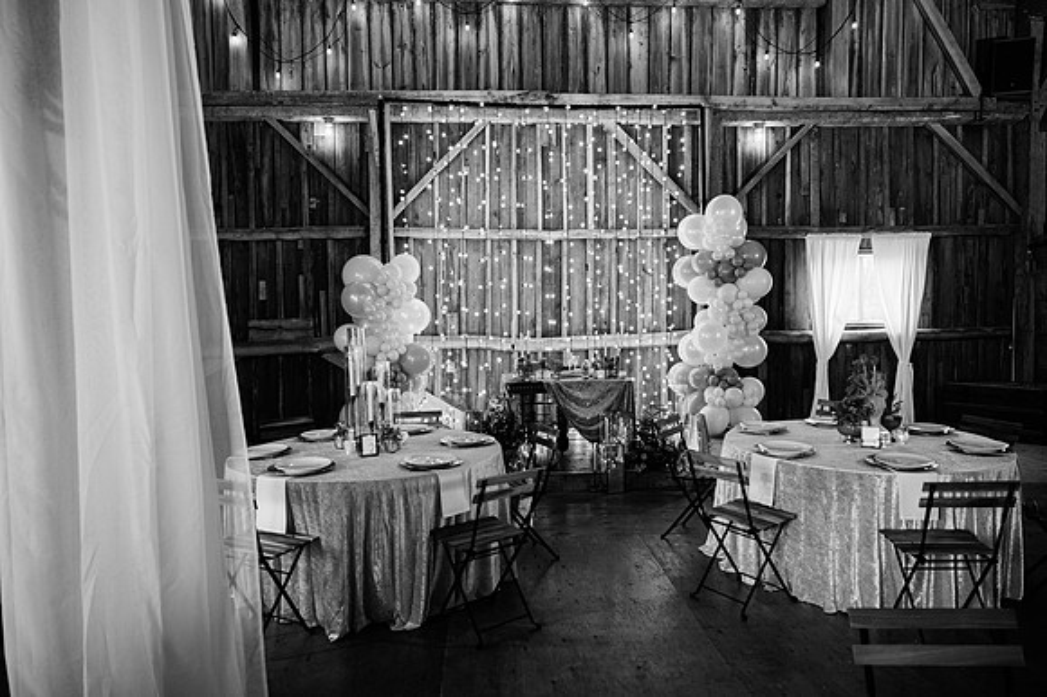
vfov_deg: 53.1
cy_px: 348
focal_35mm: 24
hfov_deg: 73.8
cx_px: 524
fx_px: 698
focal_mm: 24
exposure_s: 1/200
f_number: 3.5
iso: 500
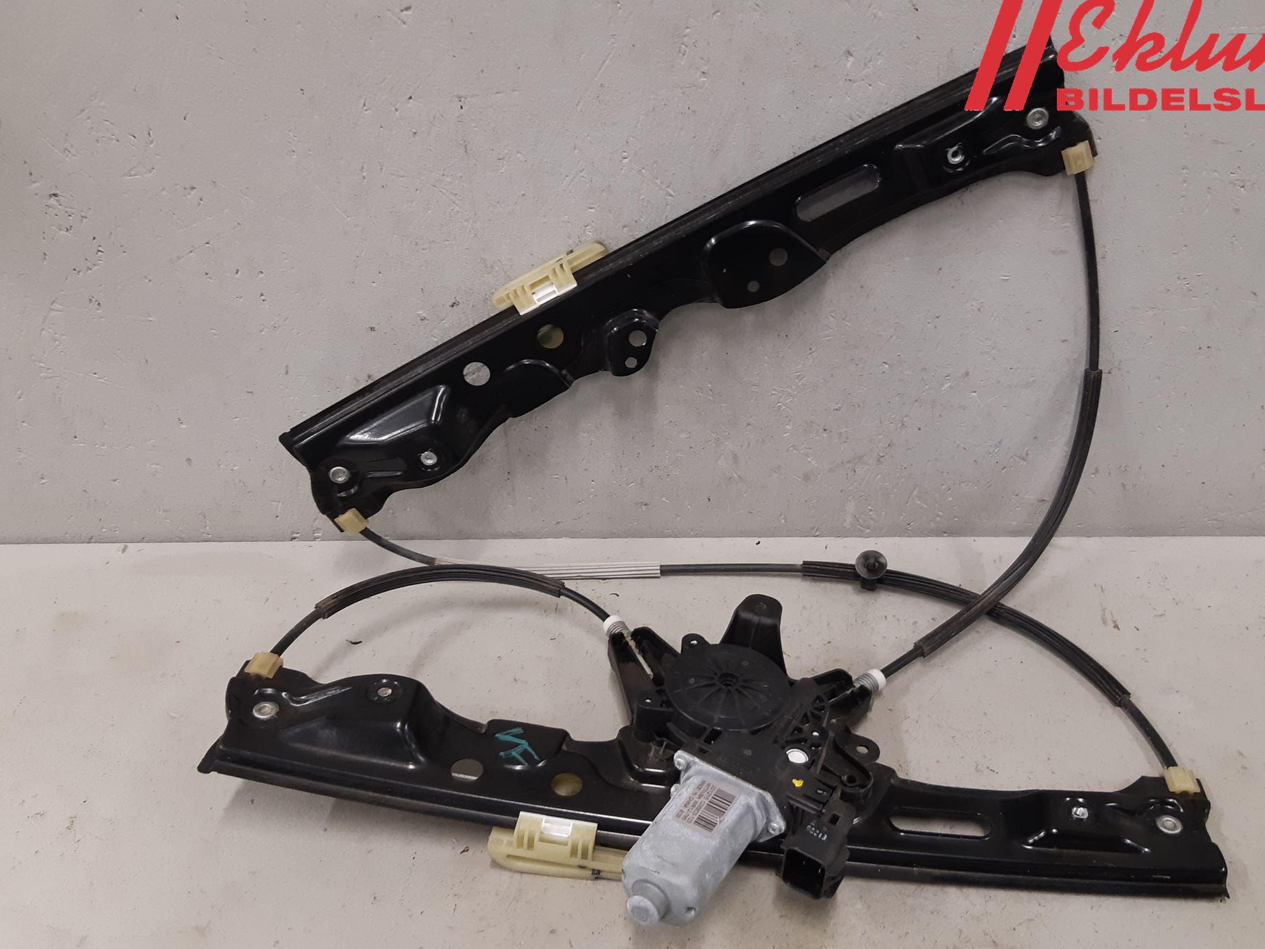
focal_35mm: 29
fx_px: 1060
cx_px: 681
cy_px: 523
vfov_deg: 48.2
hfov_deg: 61.6
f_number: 1.7
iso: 160
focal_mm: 3.93
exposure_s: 1/50
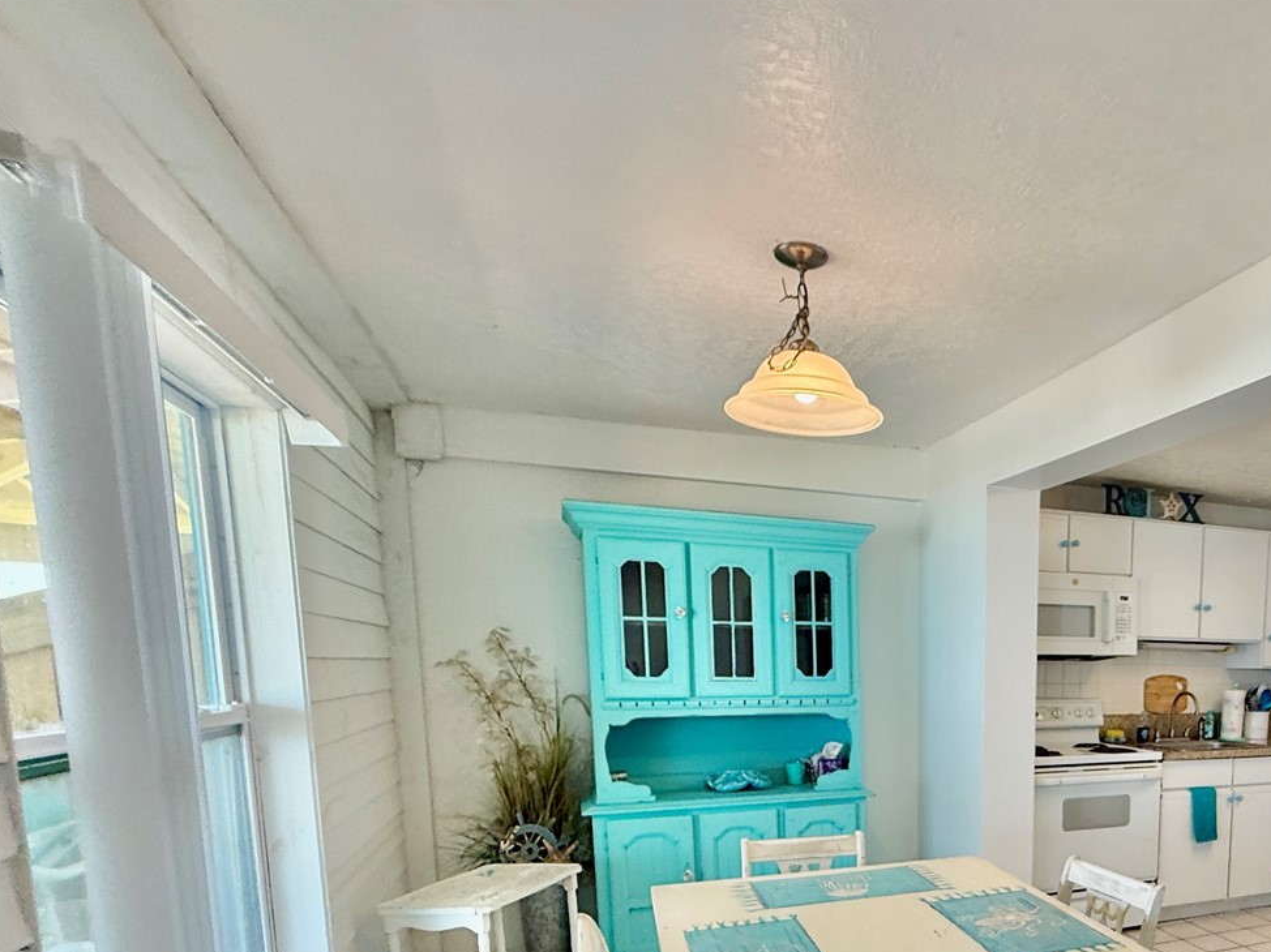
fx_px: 844
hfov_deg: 67.7
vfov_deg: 54.5
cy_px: 773
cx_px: 997
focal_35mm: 23
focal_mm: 2.22
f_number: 2.2
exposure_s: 1/120
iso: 125
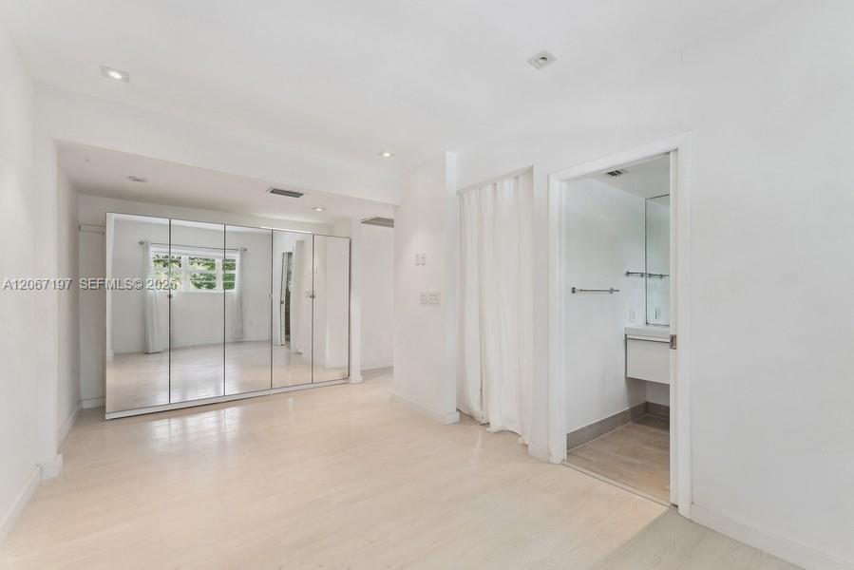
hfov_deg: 104.2
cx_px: 427
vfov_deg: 81.3
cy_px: 285
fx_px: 332
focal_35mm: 14
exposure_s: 1/5
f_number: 10
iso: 200
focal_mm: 14
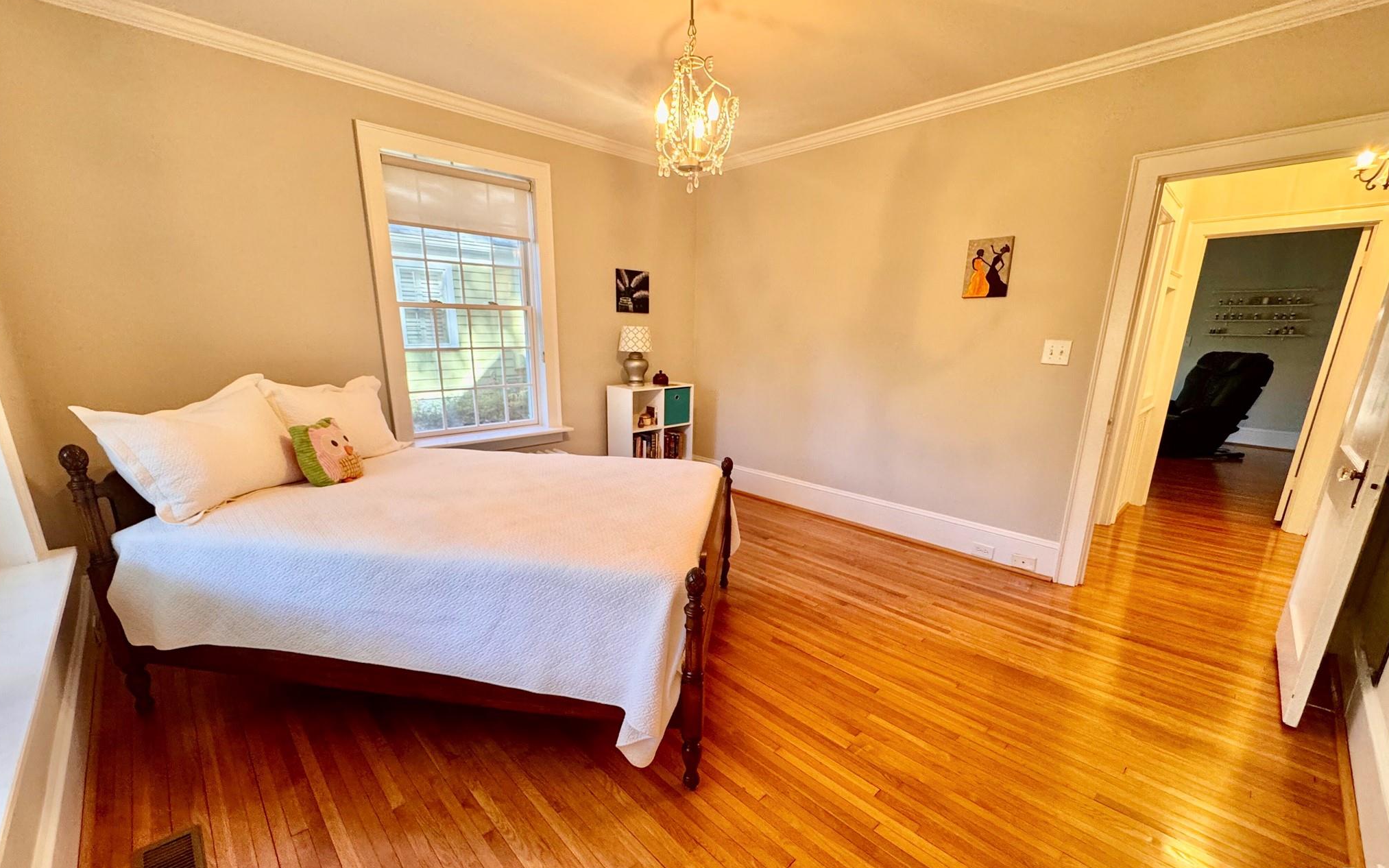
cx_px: 692
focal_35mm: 15
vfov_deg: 74.6
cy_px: 477
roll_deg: -0.4
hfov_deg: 101.5
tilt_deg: -15.6
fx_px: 568
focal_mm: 2.22
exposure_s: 1/60
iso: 250
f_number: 2.2
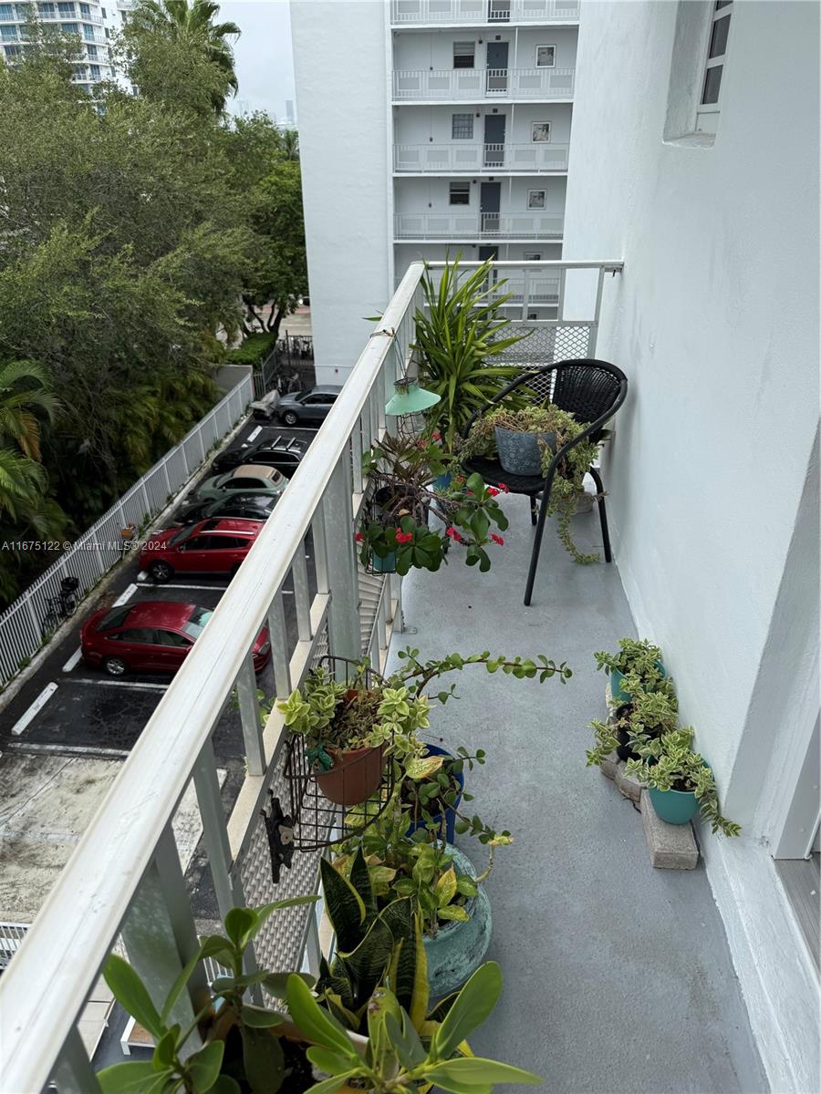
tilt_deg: -28.3
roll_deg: +0.3
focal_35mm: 24
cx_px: 410
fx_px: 759
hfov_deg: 56.8
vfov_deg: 71.6
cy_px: 547
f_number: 1.78
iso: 80
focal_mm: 6.76
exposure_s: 1/1366
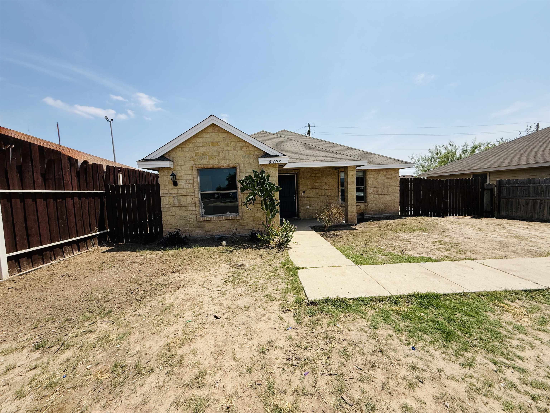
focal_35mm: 14
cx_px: 275
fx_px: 222
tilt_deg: -3.6
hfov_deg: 102.1
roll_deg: +2.4
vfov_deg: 85.7
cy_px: 206
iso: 50
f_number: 2.2
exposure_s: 1/2410
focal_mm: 2.22
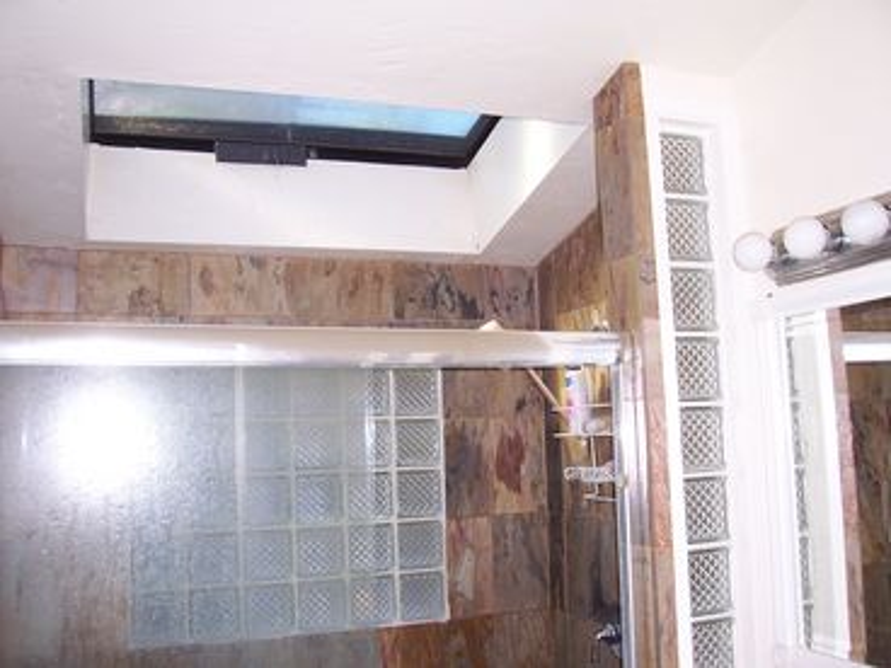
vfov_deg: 41.8
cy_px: 334
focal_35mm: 34
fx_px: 875
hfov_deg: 54.0
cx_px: 446
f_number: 2.7
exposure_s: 1/60
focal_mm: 5.6
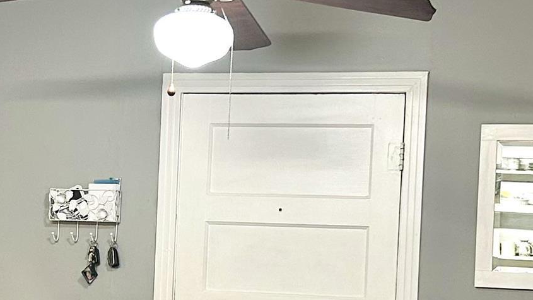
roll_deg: -1.6
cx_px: 150
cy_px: 252
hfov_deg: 20.6
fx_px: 1455
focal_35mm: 103
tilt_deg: +0.8
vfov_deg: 11.7
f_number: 1.5
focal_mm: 5.7
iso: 160
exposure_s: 1/60
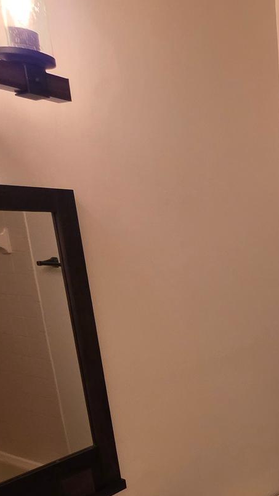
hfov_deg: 27.7
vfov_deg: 51.9
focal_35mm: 36
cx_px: 357
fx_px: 474
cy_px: 394
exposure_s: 1/120
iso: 250
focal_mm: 2.2
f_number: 1.9
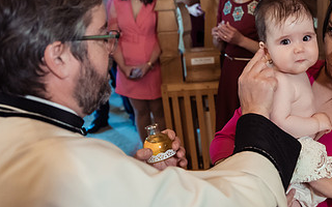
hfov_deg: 35.6
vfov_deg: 24.0
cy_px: 89
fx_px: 489
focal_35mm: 54
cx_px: 292
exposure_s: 1/125
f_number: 2.8
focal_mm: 24
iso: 1250
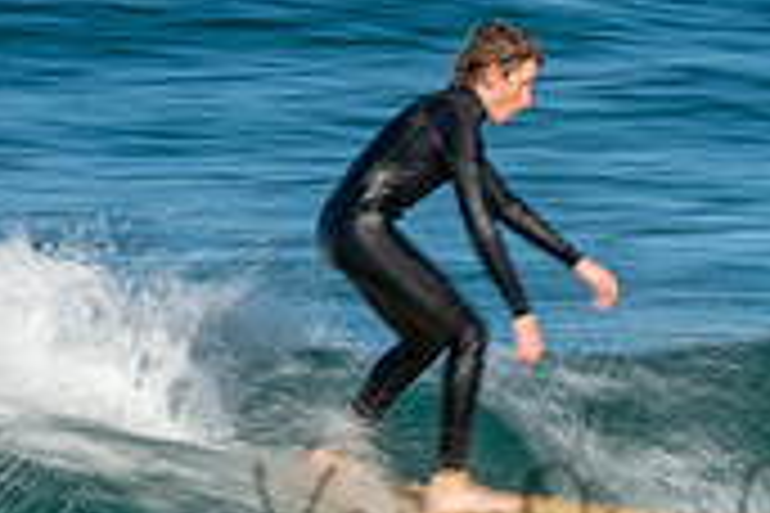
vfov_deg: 0.7
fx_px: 43630
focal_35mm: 2040
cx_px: 716
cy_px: 493
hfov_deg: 1.0
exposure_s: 1/25
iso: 100
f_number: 22
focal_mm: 400
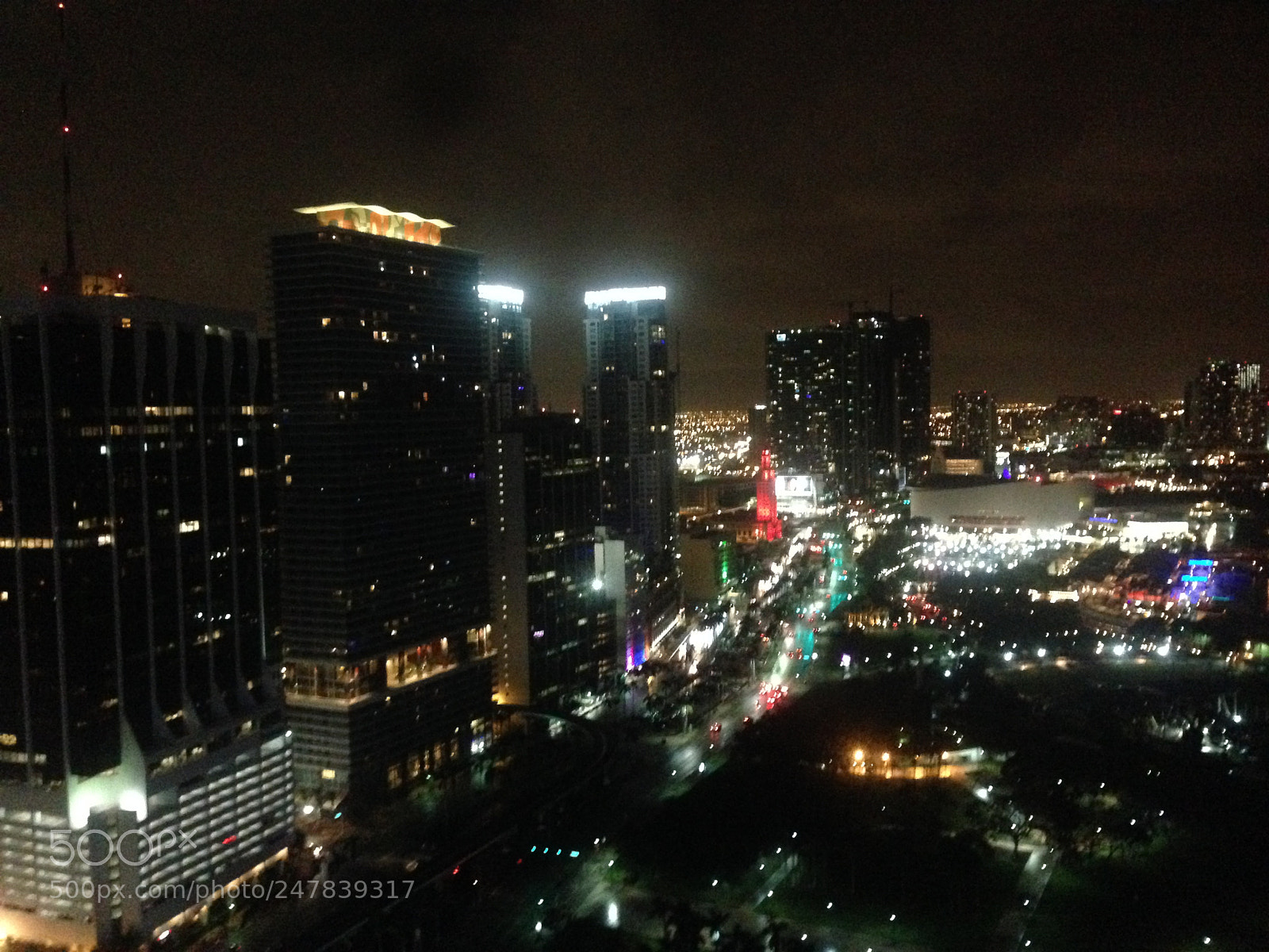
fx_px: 1210
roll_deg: -0.2
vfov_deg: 42.9
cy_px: 476
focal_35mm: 33
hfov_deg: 55.4
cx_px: 634
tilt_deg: -4.8
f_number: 2.4
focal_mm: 4.12
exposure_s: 1/15
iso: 800
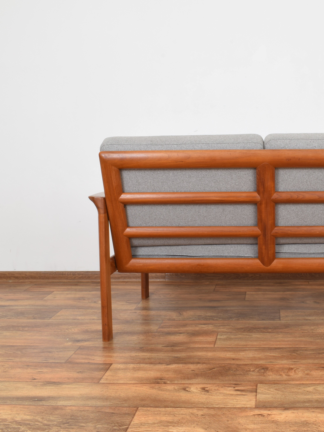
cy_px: 218
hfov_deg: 31.8
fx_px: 549
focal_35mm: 44
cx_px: 271
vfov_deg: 42.9
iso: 100
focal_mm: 20
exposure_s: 4
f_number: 25
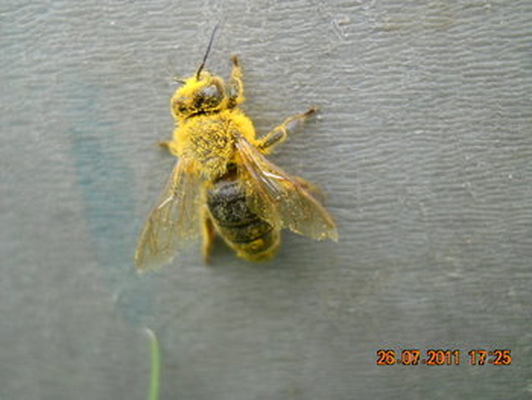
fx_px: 631
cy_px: 200
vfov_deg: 35.2
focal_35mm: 41
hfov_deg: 45.7
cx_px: 266
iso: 400
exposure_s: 1/100
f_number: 3.1
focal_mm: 6.72
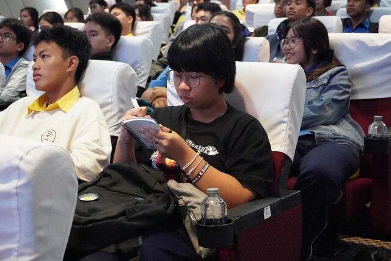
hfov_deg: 32.6
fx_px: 668
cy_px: 130
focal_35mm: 62
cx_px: 196
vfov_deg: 22.1
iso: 16000
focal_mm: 41
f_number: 5.6
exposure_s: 1/320
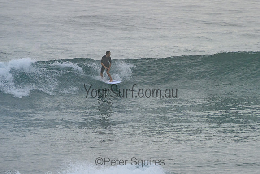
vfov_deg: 2.6
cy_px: 77
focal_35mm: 522
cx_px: 179
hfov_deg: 3.9
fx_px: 3770
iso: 500
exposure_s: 1/1250
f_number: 5.6
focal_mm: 380
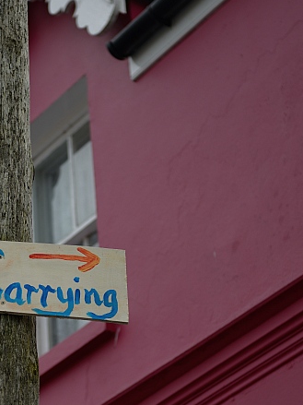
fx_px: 1833
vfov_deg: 12.6
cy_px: 280
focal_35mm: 157
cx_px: 52
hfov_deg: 9.4
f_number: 2.8
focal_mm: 70
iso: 100
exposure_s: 1/350
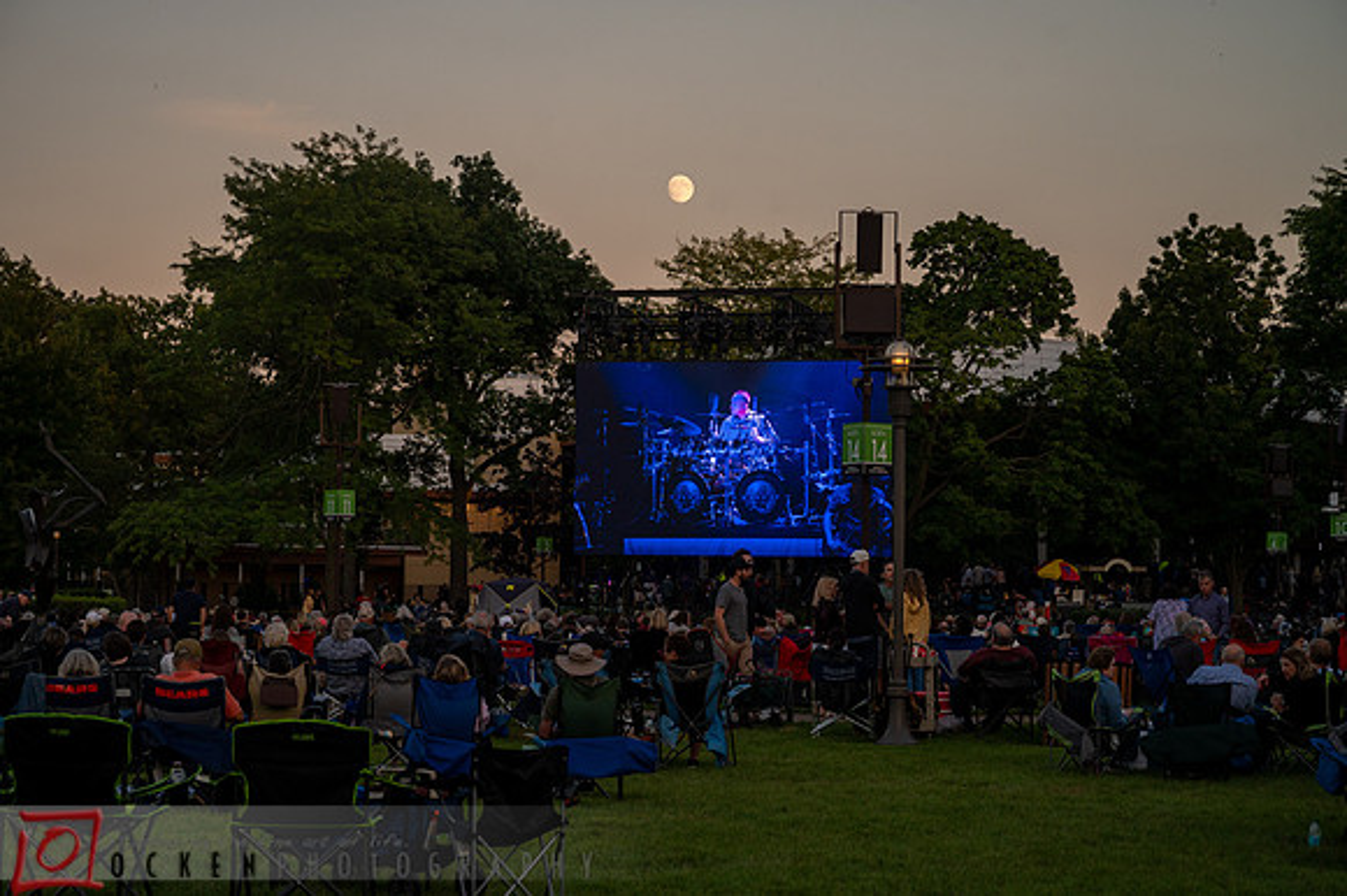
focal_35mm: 78
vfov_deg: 17.5
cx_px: 655
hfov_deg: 26.0
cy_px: 457
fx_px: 2918
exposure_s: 1/500
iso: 400
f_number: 5
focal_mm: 70
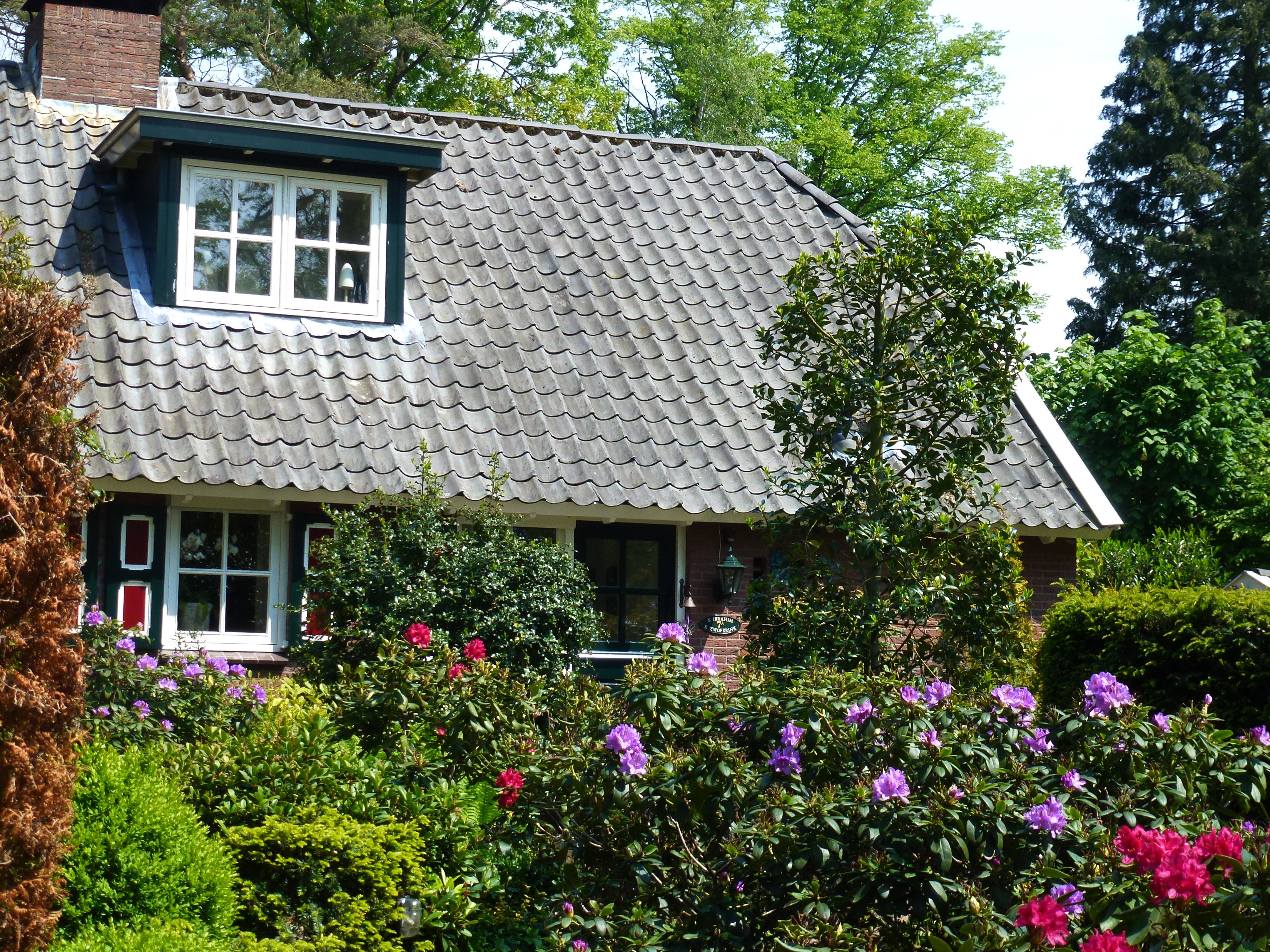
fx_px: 2348
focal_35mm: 64
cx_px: 635
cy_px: 476
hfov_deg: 30.3
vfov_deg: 22.9
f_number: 4.5
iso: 100
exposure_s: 1/320
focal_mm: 10.9
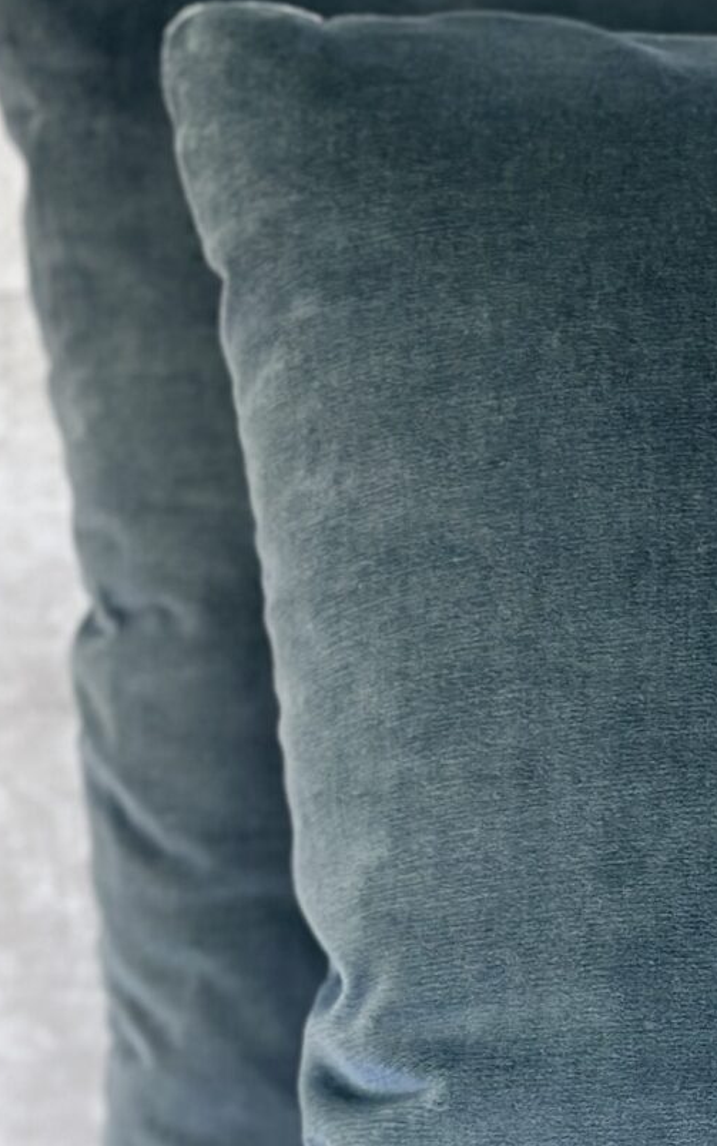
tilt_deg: -13.3
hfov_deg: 7.8
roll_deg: +2.2
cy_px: 1033
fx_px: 5061
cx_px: 1281
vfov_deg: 12.8
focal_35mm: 162
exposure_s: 1/120
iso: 160
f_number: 1.78
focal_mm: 6.86
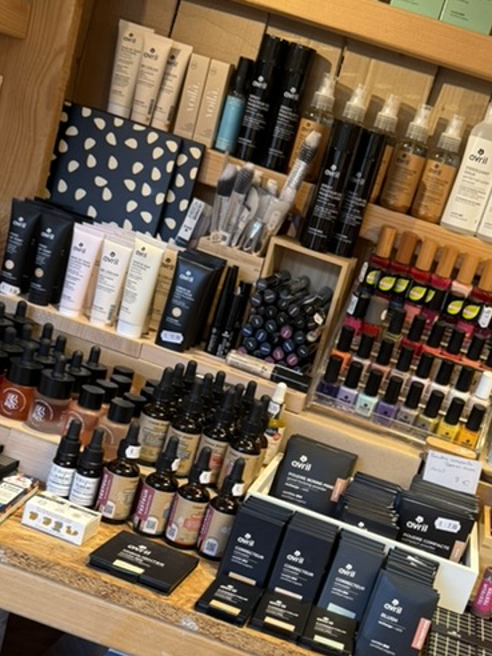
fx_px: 948
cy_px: 480
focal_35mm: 50
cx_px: 324
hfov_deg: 28.9
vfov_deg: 37.4
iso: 200
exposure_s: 1/100
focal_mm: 6.76
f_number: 1.78
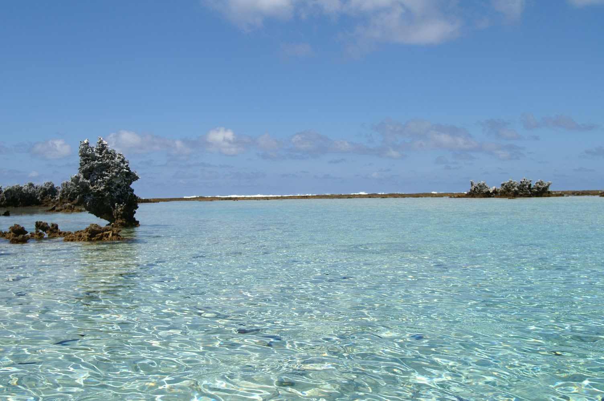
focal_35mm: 39
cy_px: 200
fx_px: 654
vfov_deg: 34.1
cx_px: 302
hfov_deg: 49.6
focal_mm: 26
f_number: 5
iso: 100
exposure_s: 1/1600
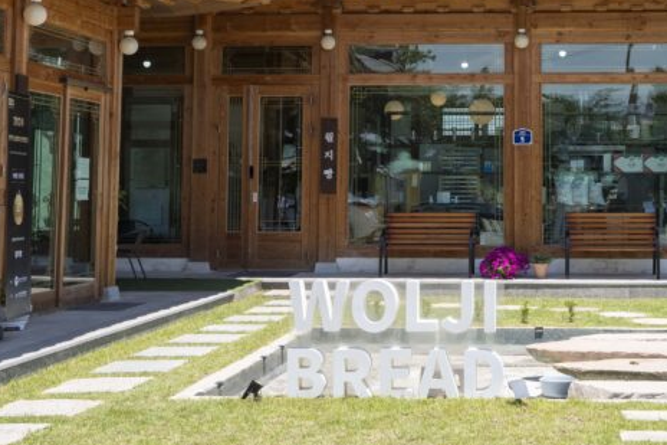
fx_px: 1185
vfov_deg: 21.0
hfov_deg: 30.9
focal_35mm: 64
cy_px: 83
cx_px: 492
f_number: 10
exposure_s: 1/125
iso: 100
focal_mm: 29
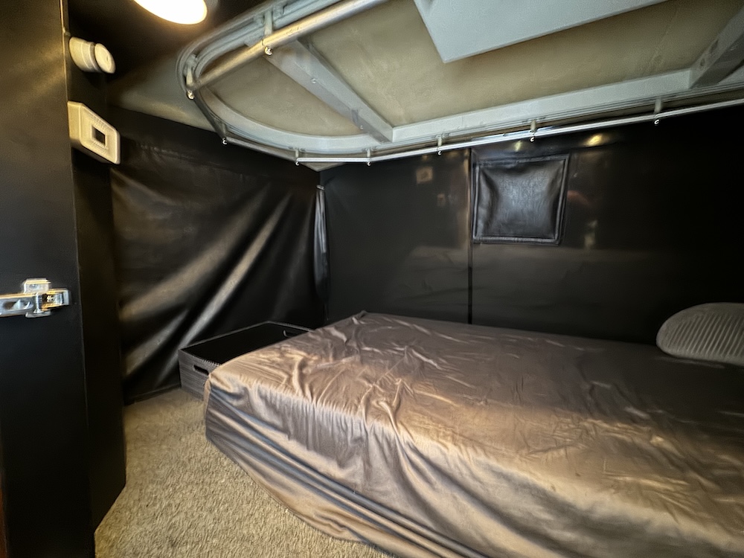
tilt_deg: +0.6
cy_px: 279
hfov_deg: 102.1
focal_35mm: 14
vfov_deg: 85.7
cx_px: 372
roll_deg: -1.6
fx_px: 301
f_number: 2.2
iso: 640
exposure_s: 1/11
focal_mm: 2.22
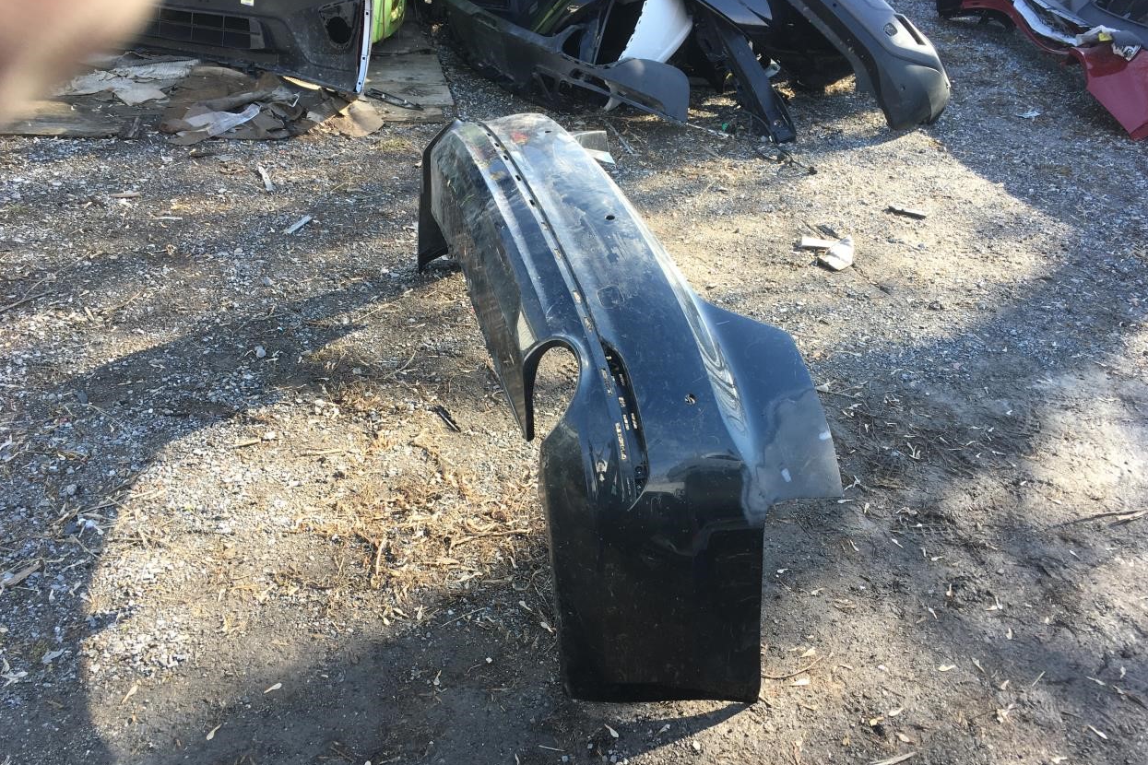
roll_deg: -5.8
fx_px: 988
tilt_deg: -34.4
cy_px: 430
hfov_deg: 60.3
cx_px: 574
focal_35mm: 31
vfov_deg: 42.2
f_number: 2.2
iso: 25
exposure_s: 1/172
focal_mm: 4.15
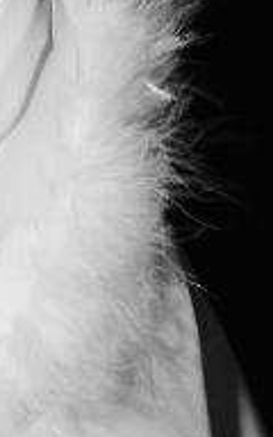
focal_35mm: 237
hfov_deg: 5.3
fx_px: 2821
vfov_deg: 8.4
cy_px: -426
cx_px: -515
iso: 1000
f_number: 2.8
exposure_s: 1/250
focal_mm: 35
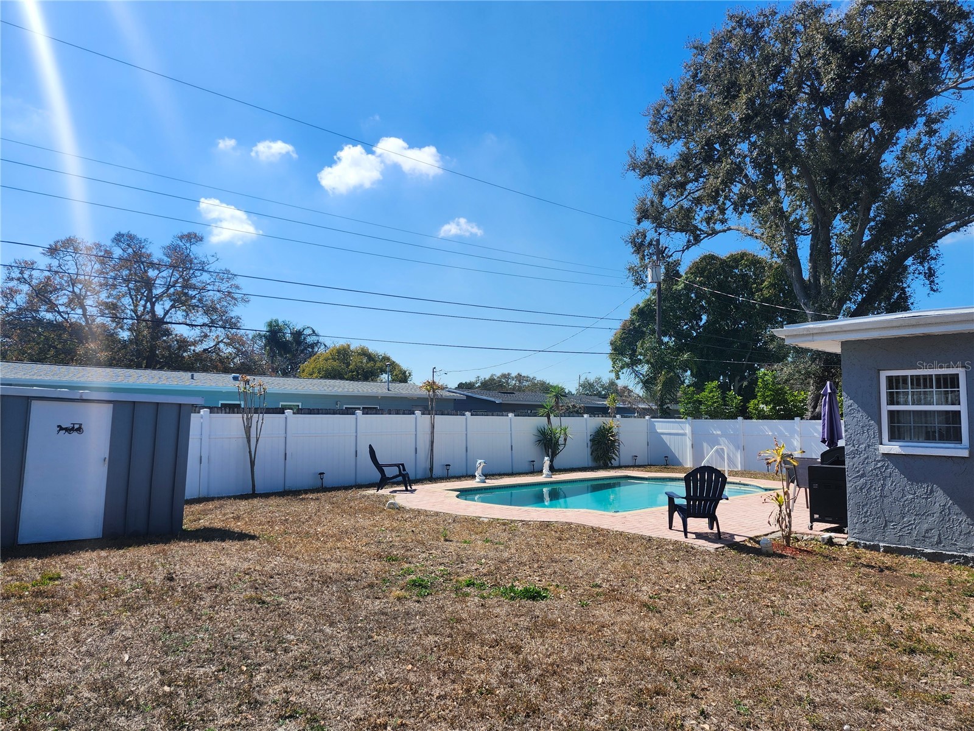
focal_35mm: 23
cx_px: 487
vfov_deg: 58.9
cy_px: 366
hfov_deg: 73.9
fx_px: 647
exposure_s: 1/1844
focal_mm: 5.54
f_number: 1.8
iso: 25
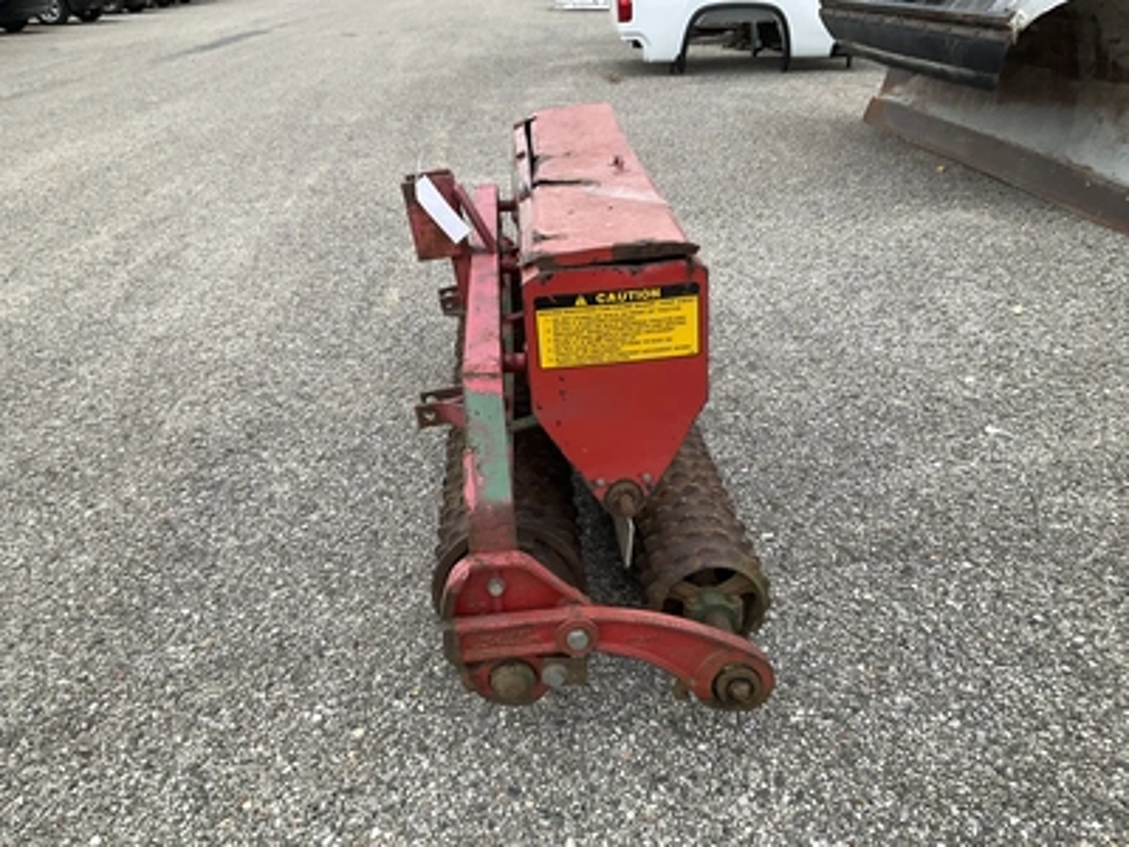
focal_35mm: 29
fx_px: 946
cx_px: 564
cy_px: 424
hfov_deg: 61.7
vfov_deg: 48.2
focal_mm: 3
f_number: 1.8
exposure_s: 1/122
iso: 50
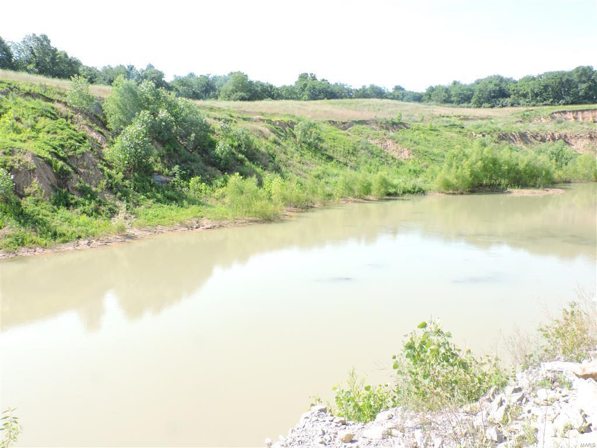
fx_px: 483
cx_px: 298
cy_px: 224
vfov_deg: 49.7
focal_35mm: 28
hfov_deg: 63.4
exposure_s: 1/60
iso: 100
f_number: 7.6
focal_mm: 5
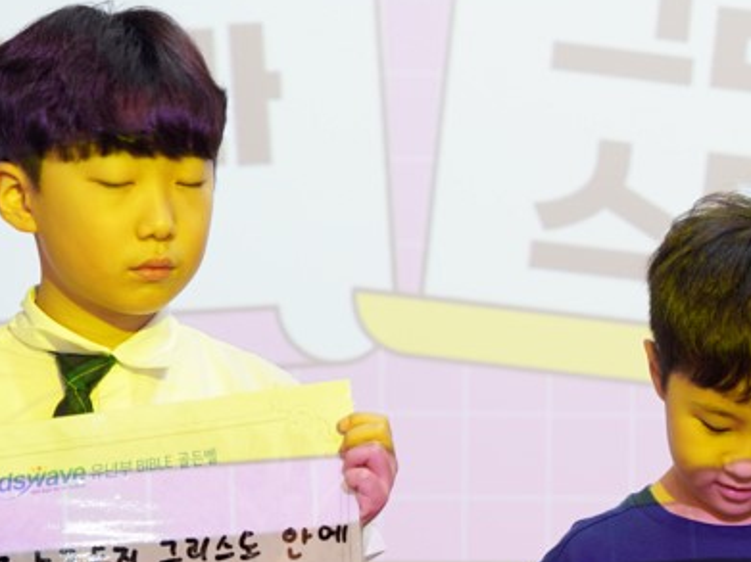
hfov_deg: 8.7
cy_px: 489
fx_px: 4902
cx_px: 726
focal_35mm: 226
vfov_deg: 6.6
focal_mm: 102
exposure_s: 1/160
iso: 640
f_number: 4
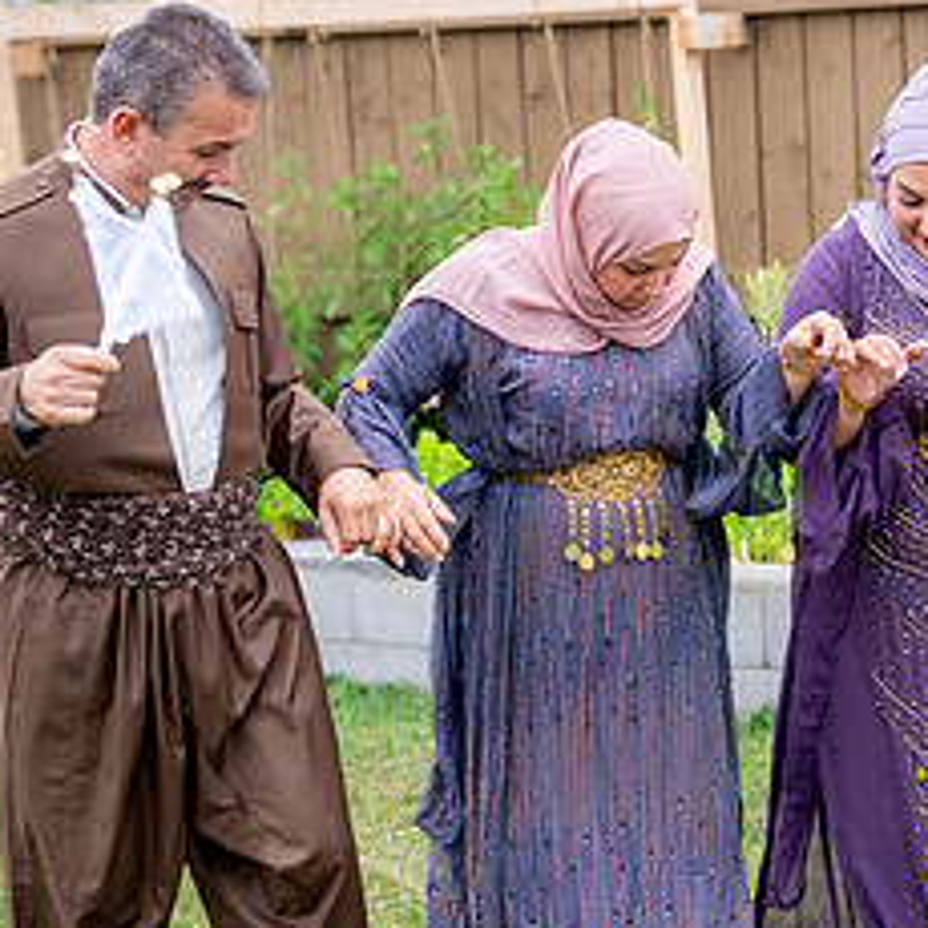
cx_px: 783
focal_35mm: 92
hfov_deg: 18.6
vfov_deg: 18.9
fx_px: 2790
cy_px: 442
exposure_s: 1/400
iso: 100
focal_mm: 43
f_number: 2.8
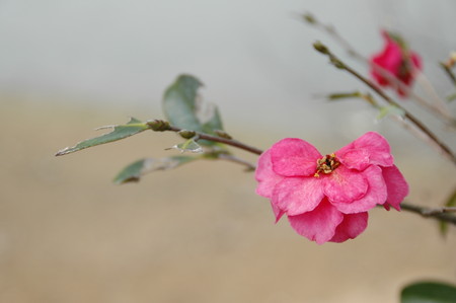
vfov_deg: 16.2
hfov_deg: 24.2
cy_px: 152
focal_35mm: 84
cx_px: 228
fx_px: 1063
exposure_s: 1/800
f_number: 5
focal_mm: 56
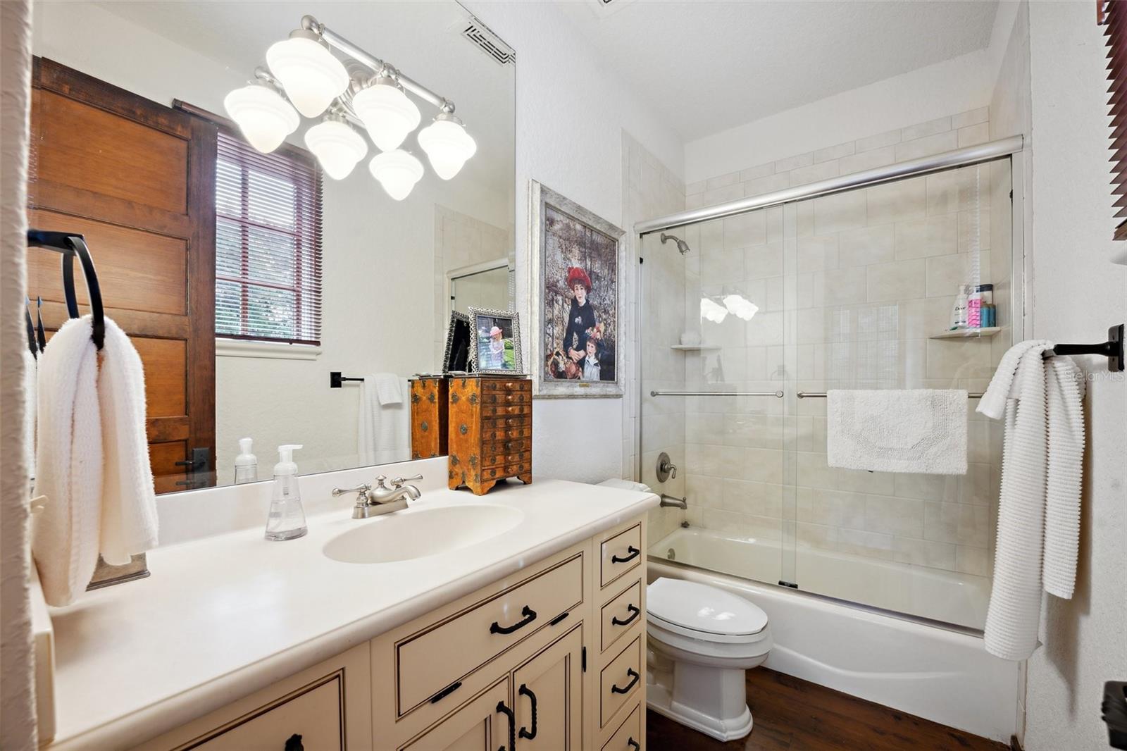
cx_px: 564
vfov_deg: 81.2
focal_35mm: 14
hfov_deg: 104.3
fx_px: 438
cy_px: 376
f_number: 8
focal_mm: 14
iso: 400
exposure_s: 1/15
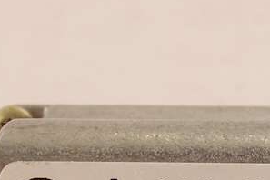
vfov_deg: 10.0
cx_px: 282
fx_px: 967
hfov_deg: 15.5
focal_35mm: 129
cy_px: 336
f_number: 5.6
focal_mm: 10.4
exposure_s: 1/30
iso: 500
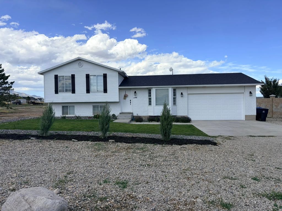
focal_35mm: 26
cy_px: 106
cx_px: 141
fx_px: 212
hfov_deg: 67.3
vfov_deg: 53.1
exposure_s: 1/5348
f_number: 1.6
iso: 64
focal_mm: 5.96
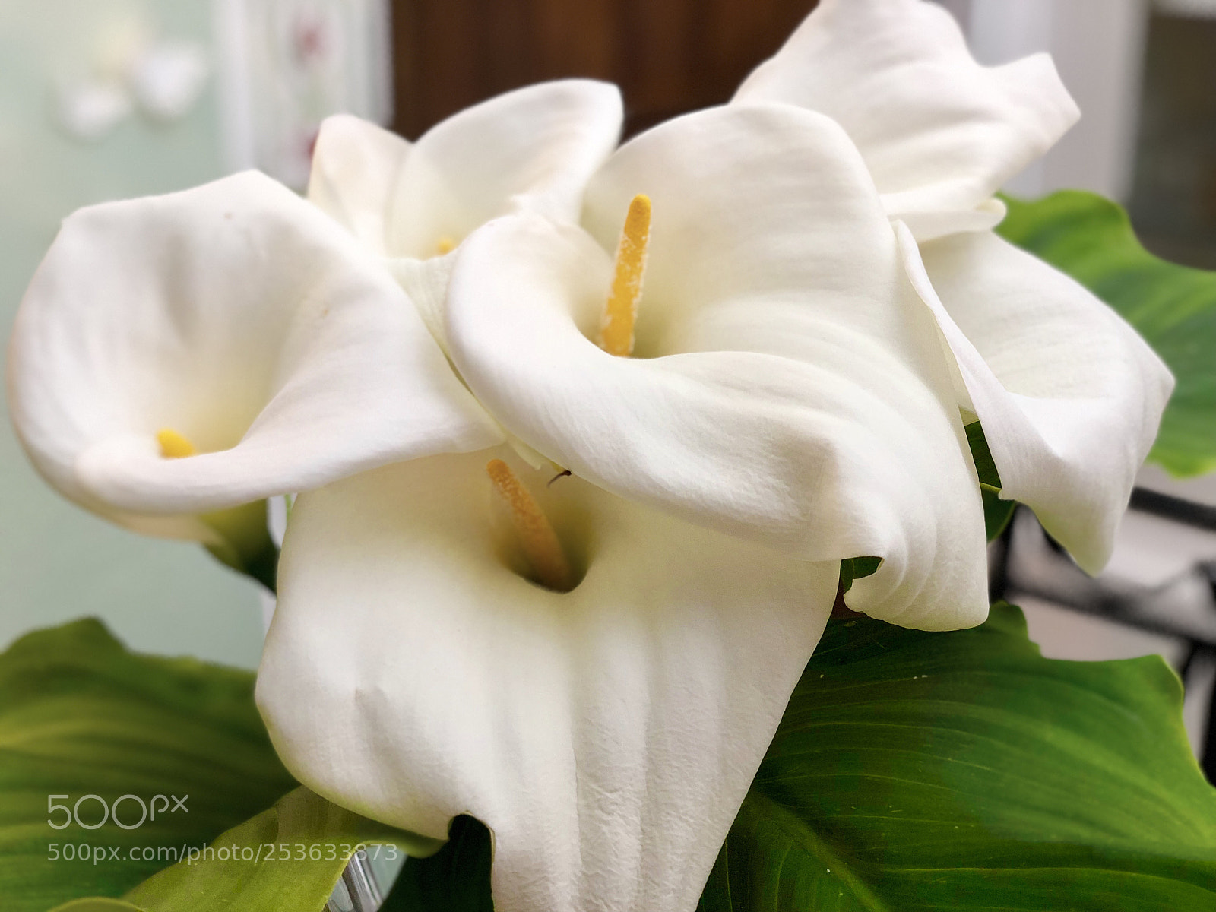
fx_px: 1827
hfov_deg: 36.8
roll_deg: +0.0
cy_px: 456
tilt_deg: -19.6
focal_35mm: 52
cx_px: 608
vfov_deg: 28.0
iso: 64
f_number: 2.4
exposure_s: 1/50
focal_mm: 6
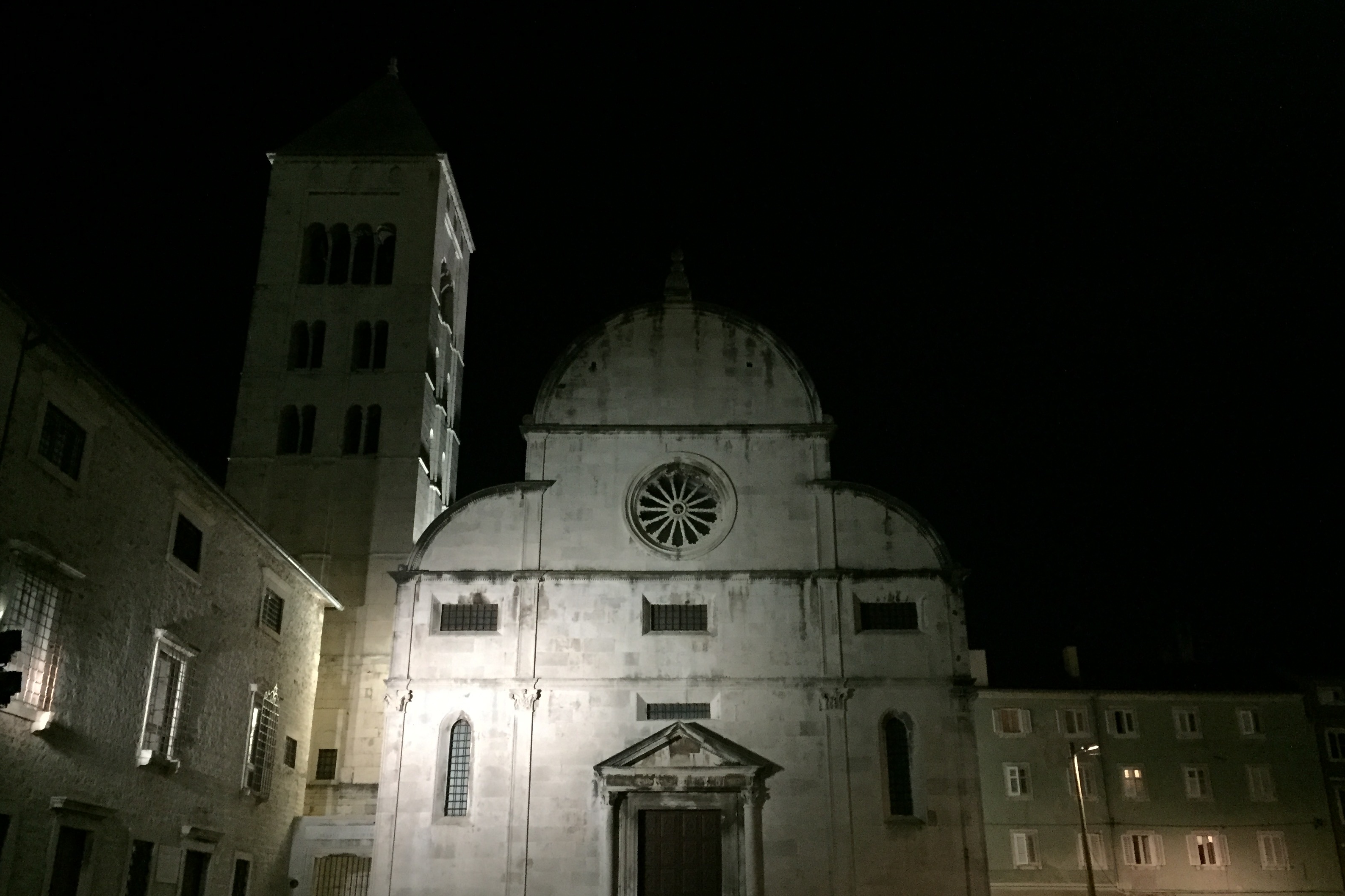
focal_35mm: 31
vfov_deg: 42.3
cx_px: 680
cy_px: 490
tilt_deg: +21.2
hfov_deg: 60.3
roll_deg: +0.3
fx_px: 1158
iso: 800
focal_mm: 4.15
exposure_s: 1/17
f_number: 2.2
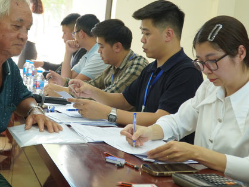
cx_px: 94
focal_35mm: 47
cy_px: 81
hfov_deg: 40.5
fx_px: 335
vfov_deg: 31.0
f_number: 4
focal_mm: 25
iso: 1000
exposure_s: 1/125
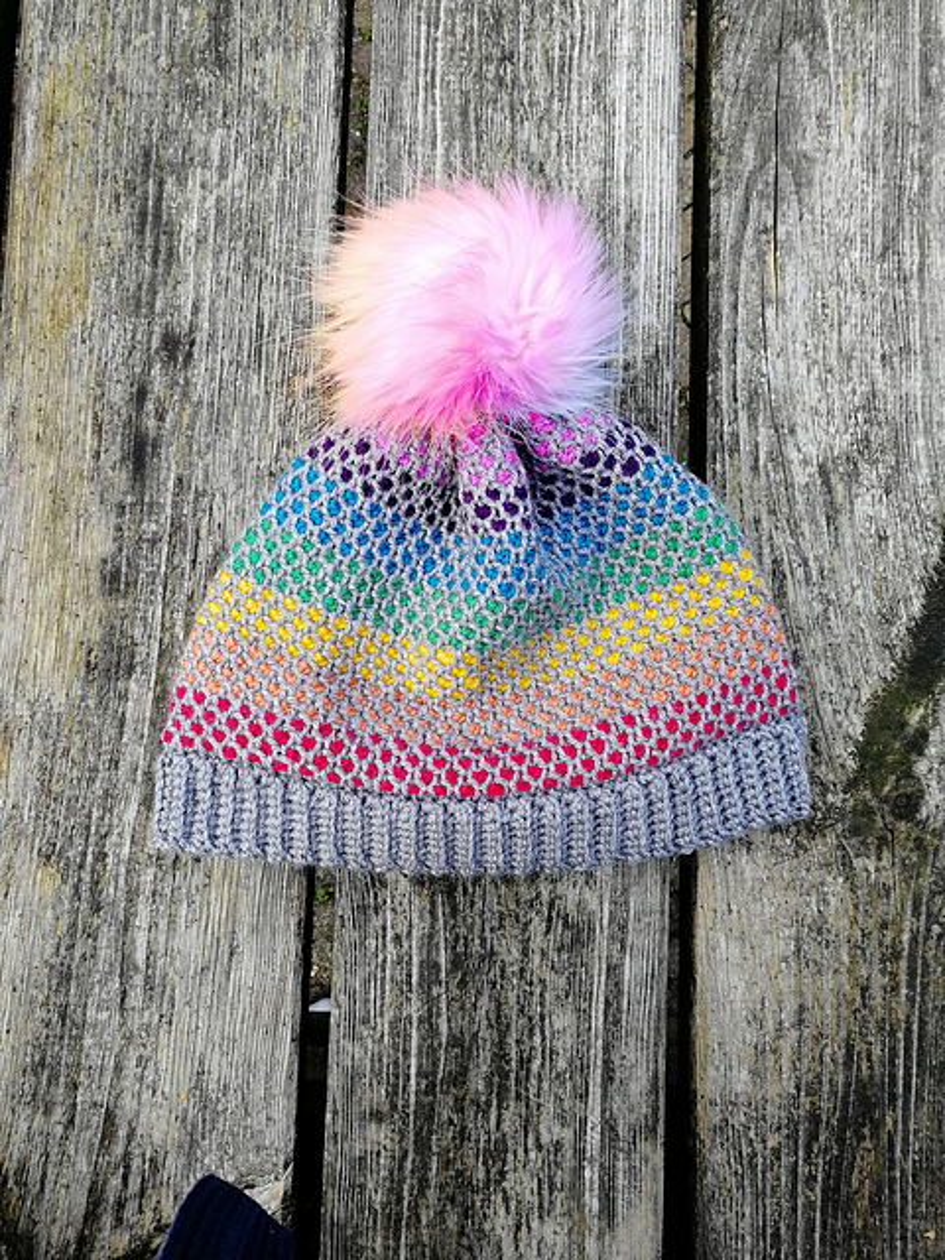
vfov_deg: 65.3
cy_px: 630
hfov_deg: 51.4
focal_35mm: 27
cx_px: 472
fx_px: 983
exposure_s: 1/50
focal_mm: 3.95
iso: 50
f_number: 2.2
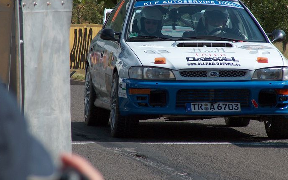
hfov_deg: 5.8
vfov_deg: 3.6
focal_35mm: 364
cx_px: 161
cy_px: 81
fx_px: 2857
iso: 200
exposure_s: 1/833
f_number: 5.2
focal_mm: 61
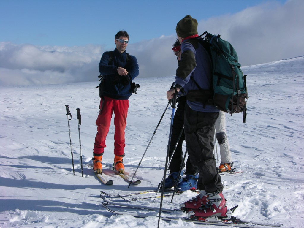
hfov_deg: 29.4
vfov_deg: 22.3
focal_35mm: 66
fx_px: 580
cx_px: 152
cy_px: 114
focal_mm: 16.8
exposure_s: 1/404
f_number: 7.3
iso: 50
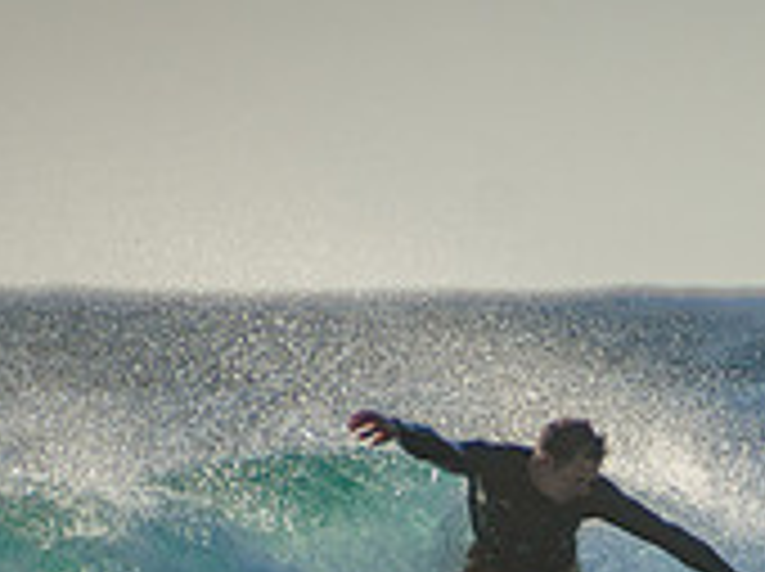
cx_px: 729
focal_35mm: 2008
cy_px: 822
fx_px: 44313
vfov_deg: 0.7
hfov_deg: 1.0
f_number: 5.6
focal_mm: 400
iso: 360
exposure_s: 1/2000
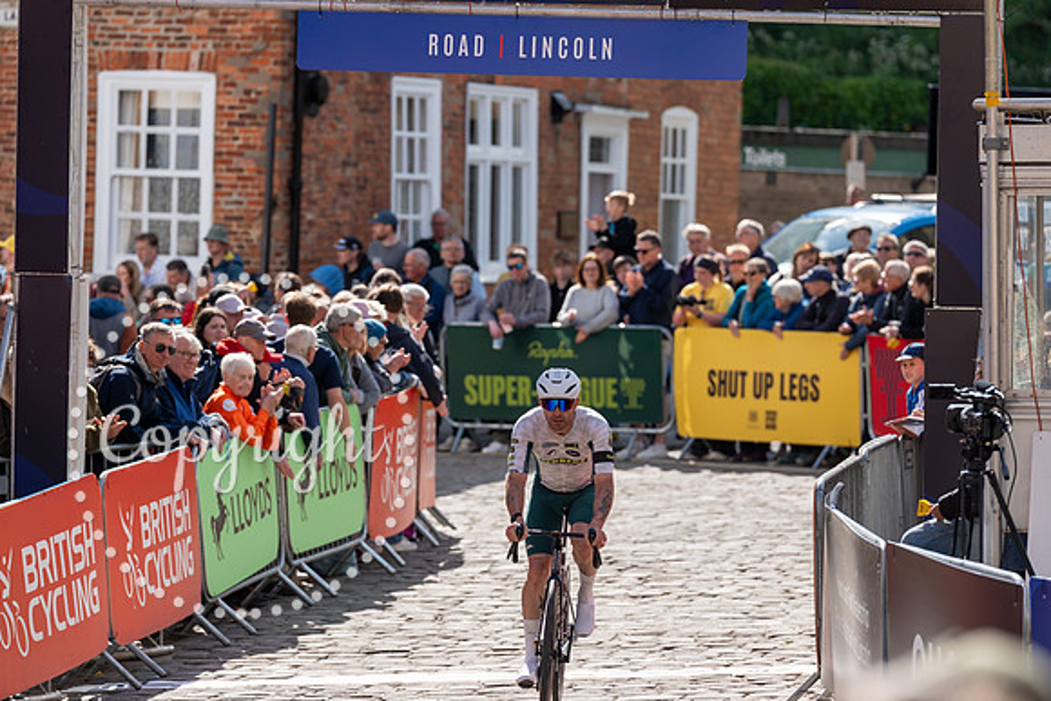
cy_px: 350
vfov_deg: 6.9
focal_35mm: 200
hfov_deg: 10.3
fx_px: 5840
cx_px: 526
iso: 160
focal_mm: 200
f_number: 4
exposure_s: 1/1000
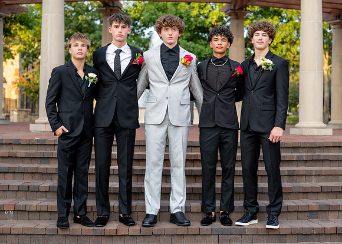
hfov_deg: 31.4
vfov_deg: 22.7
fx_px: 608
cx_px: 184
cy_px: 114
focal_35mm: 63
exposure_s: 1/400
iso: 320
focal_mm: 50
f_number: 2.5
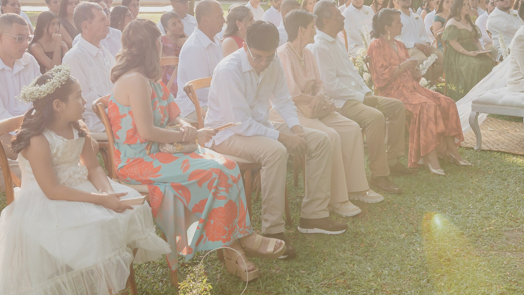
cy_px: 43
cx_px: 333
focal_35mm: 51
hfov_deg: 40.2
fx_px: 709
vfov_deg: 23.0
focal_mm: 24
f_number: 6.3
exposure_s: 1/500
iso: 500
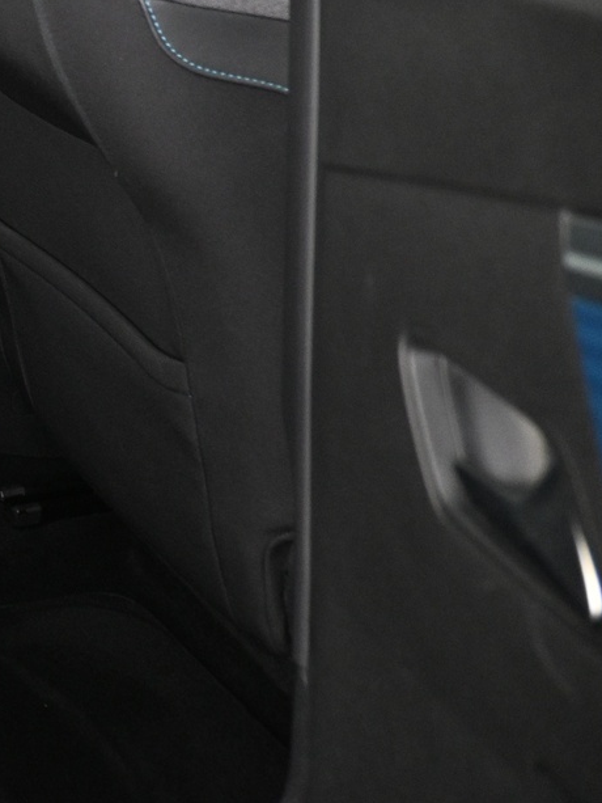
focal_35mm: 61
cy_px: 98
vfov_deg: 30.4
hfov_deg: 19.8
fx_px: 1414
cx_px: -378
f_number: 3.5
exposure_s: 1/10
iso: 1600
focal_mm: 16
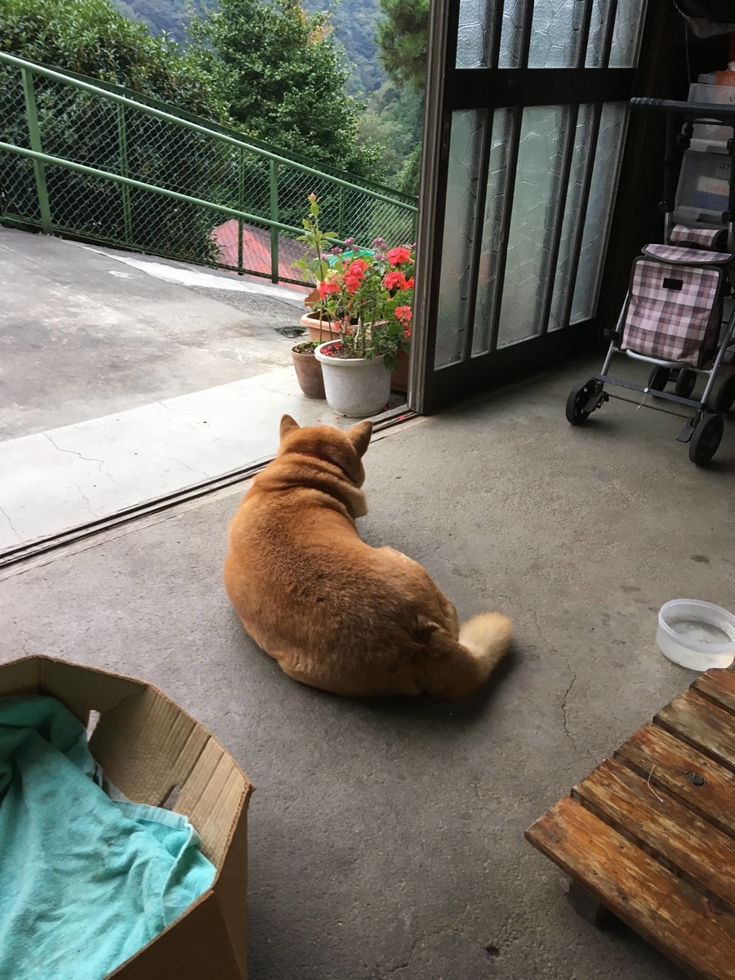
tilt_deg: -30.2
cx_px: 368
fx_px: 821
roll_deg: -1.3
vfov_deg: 61.7
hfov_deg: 48.2
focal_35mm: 29
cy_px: 490
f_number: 2.2
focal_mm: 4.15
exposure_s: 1/30
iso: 64
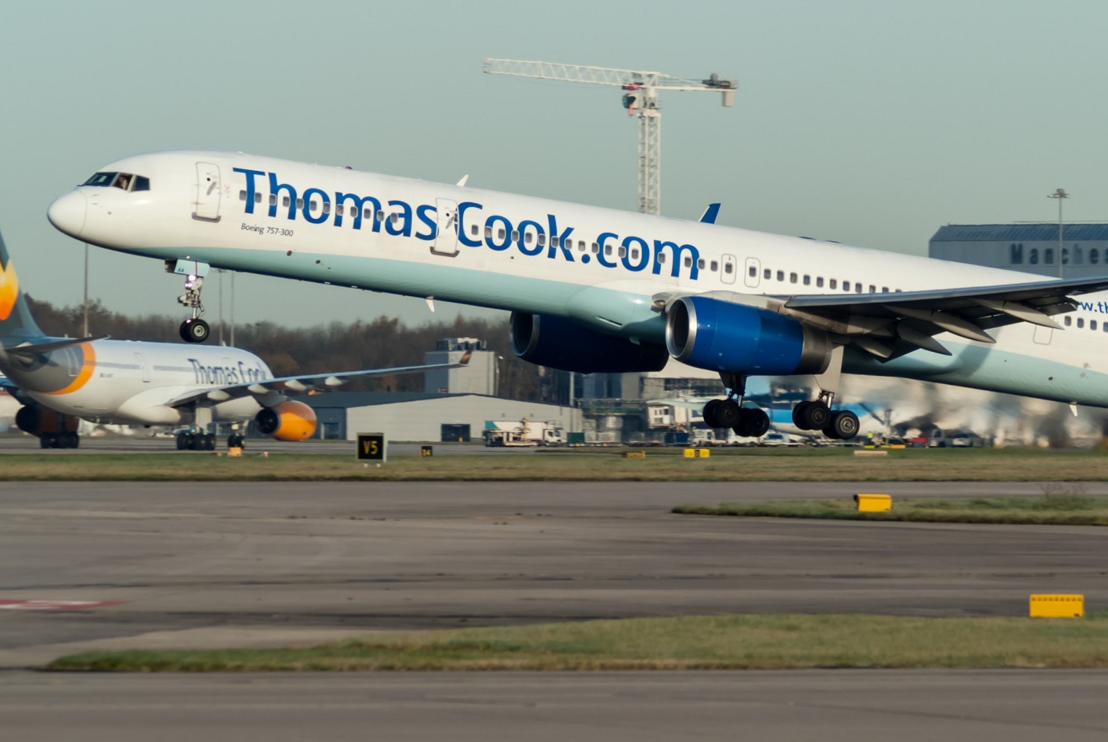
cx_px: 743
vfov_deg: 2.8
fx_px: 15221
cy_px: 286
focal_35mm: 494
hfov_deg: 4.2
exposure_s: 1/800
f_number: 7.1
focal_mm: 210
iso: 200
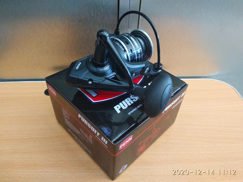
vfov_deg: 53.1
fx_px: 183
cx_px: 122
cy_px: 91
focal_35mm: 26
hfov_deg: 67.3
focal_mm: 3.81
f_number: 2.2
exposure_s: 1/25
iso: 1000
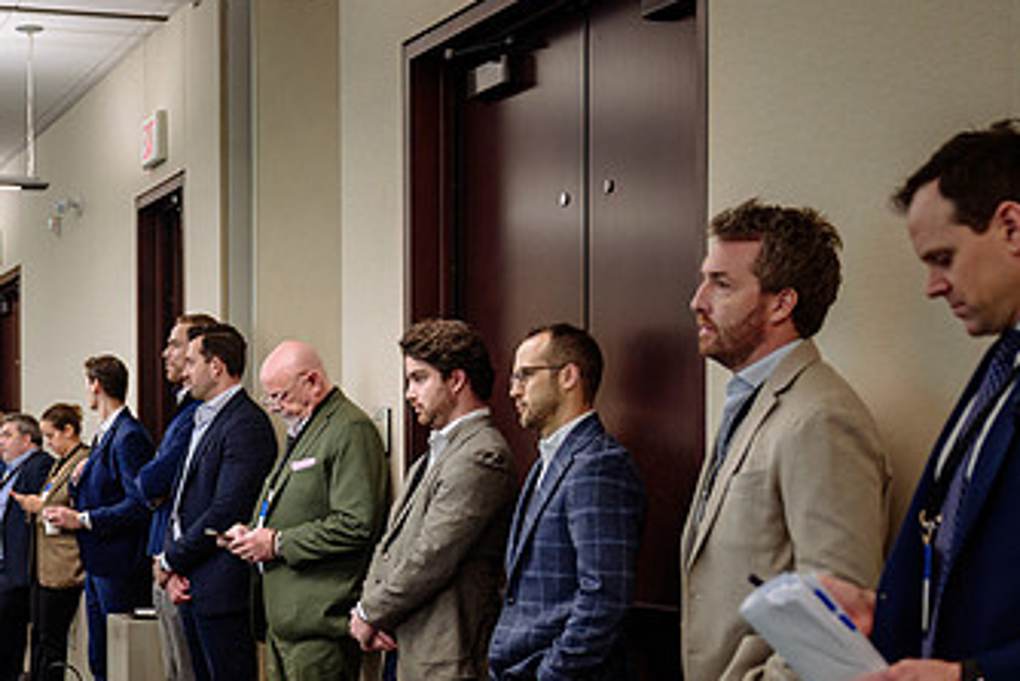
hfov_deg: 28.3
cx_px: 339
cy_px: 505
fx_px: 2012
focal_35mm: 71
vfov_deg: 19.1
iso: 800
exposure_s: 1/125
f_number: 2.8
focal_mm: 40
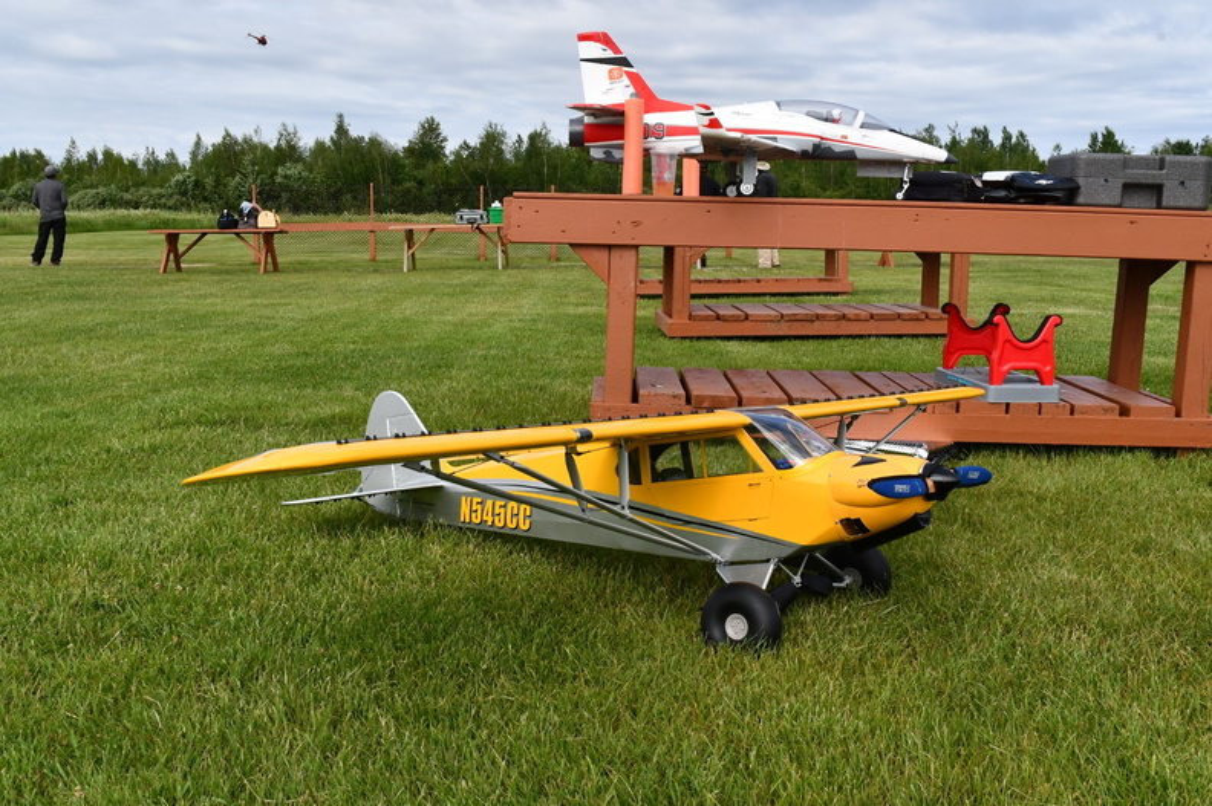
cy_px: 403
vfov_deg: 34.2
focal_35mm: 39
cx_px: 606
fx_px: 1312
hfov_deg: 49.6
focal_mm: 26
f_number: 13
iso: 800
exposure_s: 1/640
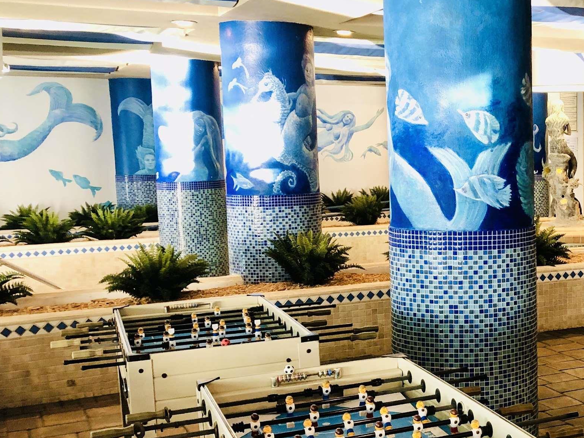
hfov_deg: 32.4
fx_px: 928
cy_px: 249
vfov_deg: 26.5
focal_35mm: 55
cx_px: 570
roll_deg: +0.9
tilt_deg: -7.0
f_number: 1.8
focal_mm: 3.99
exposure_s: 1/15
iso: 40
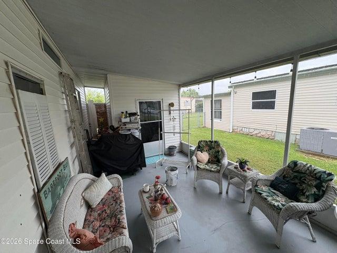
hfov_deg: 102.1
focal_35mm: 14
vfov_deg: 85.7
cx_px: 168
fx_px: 136
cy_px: 126
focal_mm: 2.22
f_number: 2.2
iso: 200
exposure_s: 1/99
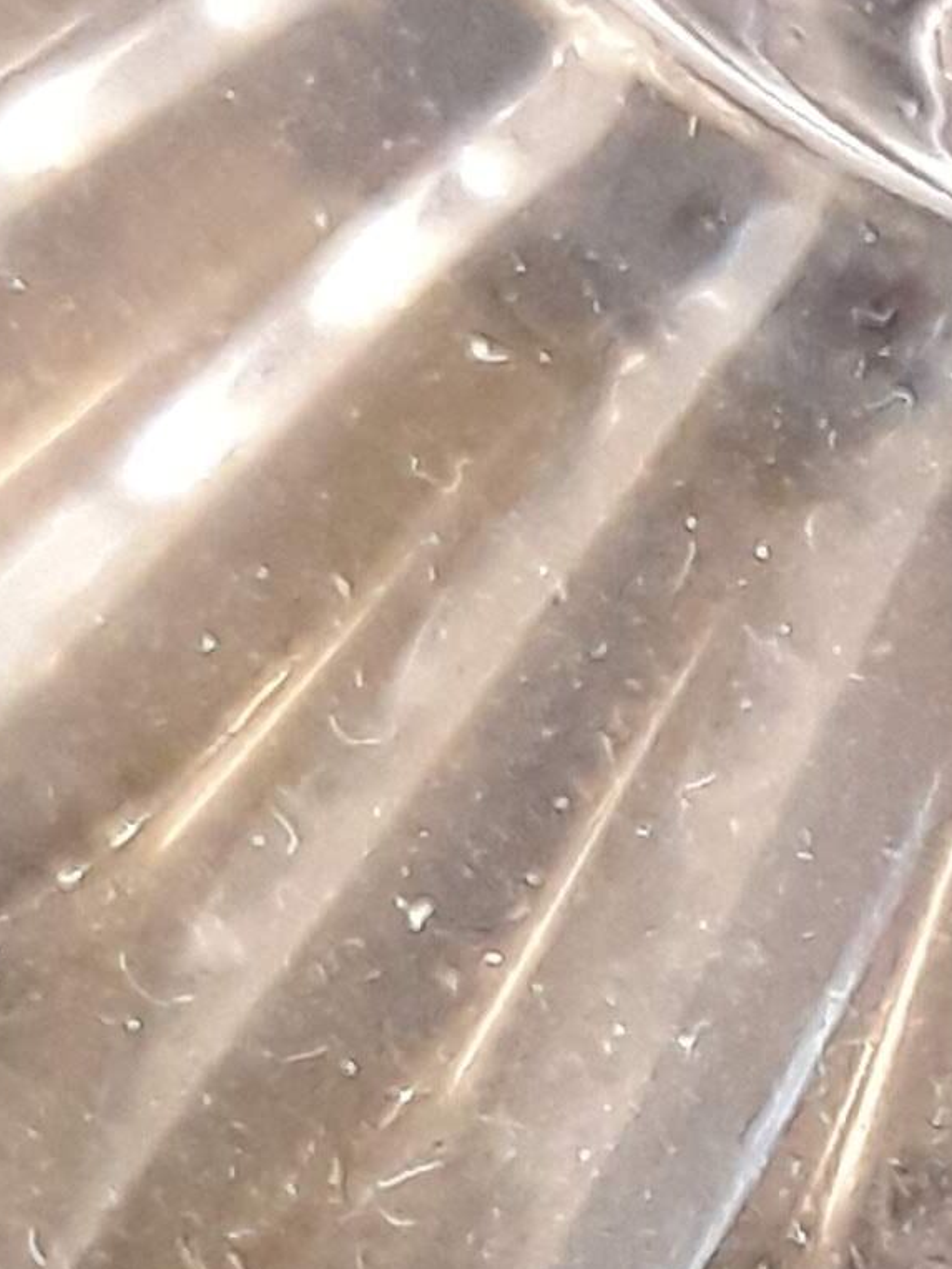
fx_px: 5349
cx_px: 1836
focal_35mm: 146
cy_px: 1184
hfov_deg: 9.6
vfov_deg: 13.4
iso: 320
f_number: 1.7
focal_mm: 3.71
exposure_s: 1/25
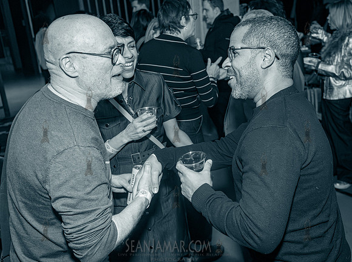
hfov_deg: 49.1
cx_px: 198
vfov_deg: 37.6
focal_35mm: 38
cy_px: 132
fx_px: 385
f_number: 5
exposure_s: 1/400
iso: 8000
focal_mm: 35
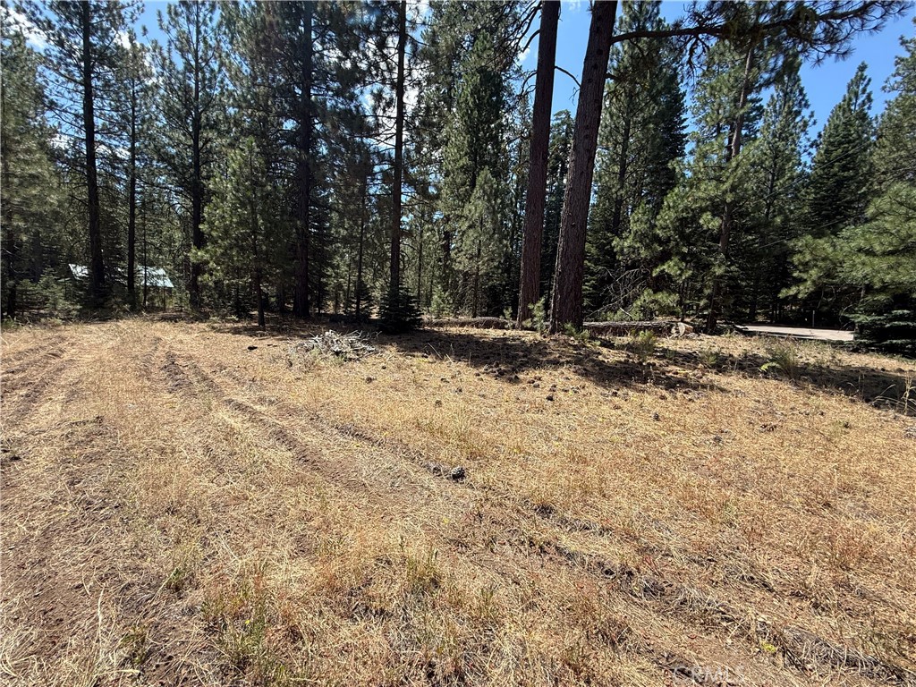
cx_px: 458
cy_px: 344
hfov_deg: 102.1
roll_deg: -3.5
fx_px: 370
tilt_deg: -4.2
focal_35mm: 14
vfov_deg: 85.7
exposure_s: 1/864
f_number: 2.2
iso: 50
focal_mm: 2.22
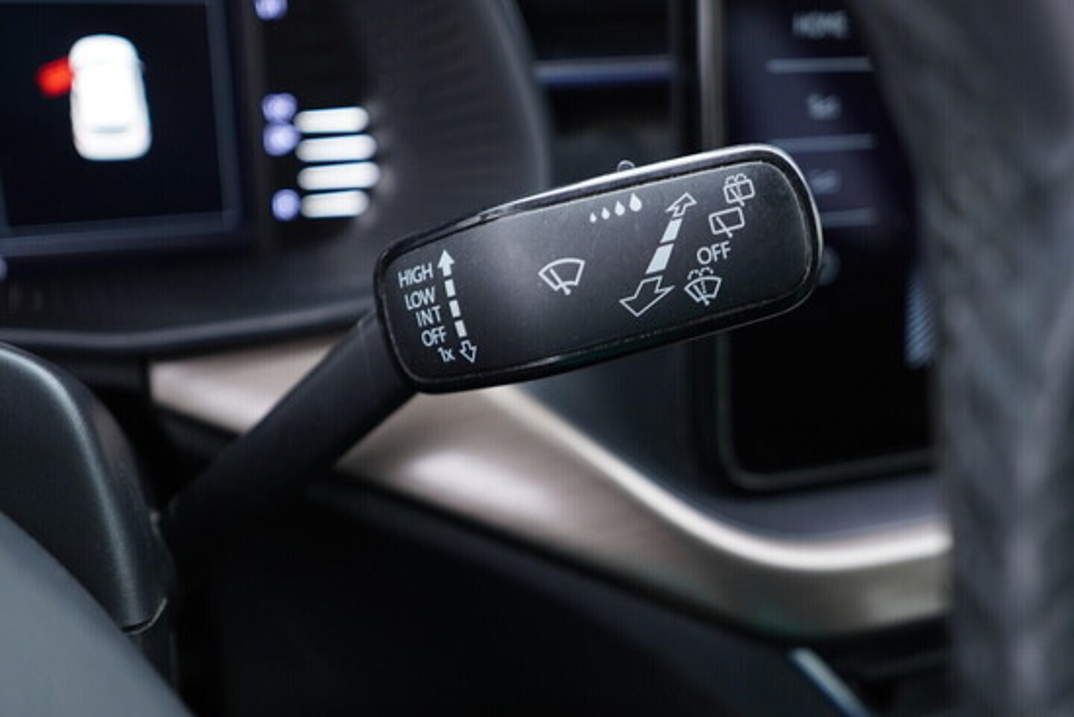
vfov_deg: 36.9
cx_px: 537
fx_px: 1074
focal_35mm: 36
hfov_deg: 53.1
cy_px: 358
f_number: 2.8
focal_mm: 24
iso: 320
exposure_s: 1/40
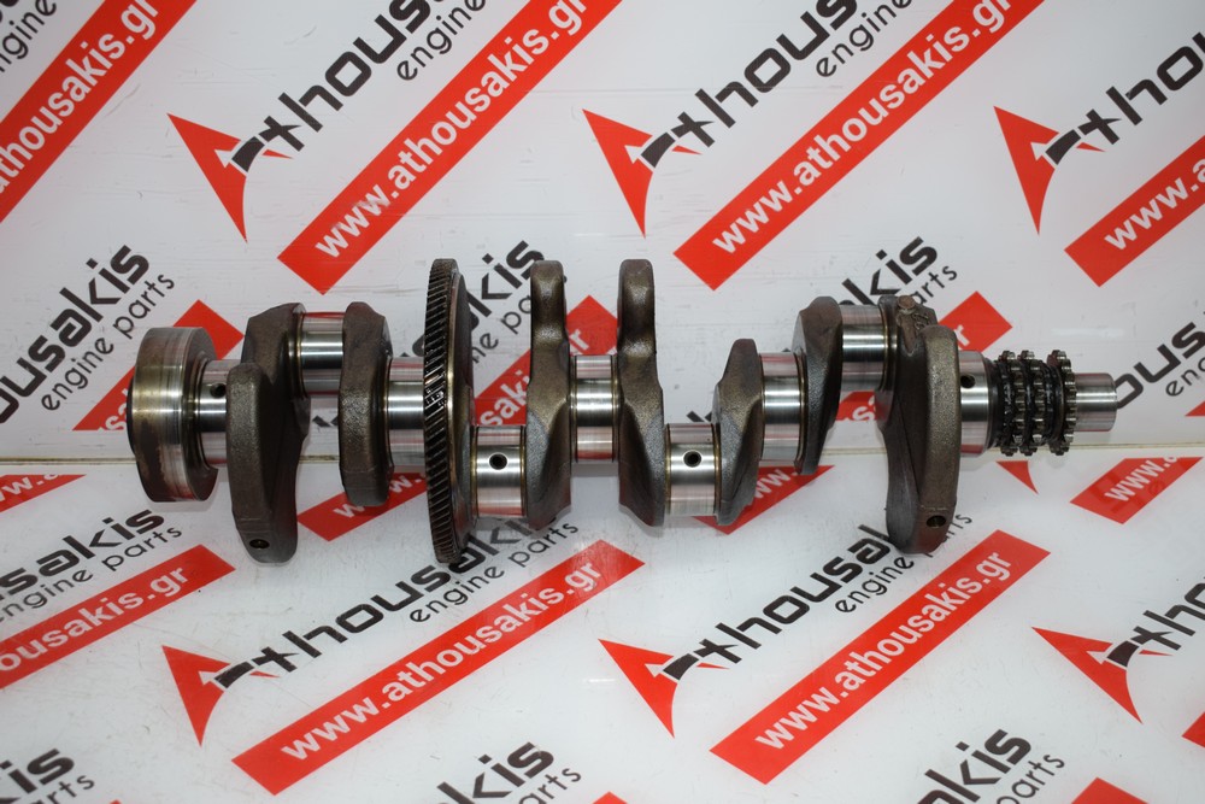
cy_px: 402
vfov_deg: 28.1
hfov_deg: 41.1
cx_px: 602
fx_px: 1607
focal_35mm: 48
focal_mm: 32
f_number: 4.5
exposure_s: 1/80
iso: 500
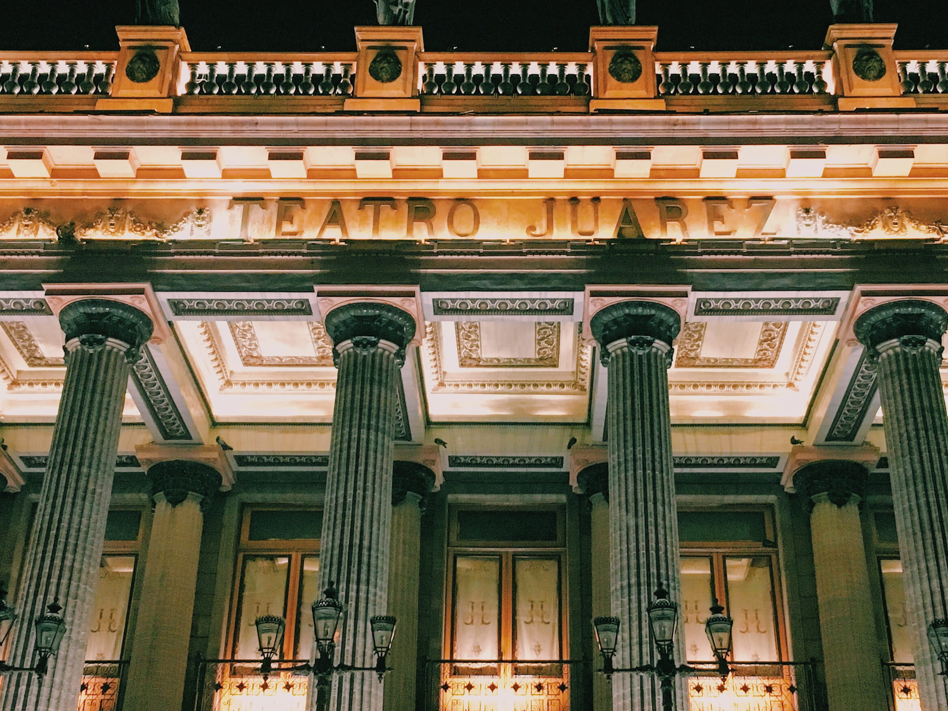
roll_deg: +0.0
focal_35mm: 50
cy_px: 340
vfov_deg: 29.1
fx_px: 1369
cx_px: 512
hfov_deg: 38.2
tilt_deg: +29.7
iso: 200
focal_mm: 4.15
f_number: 2.2
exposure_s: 1/20
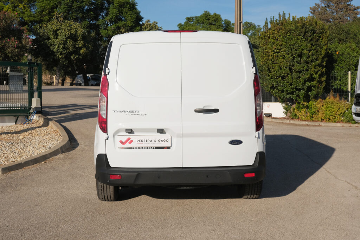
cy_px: 120
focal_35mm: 47
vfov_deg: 28.7
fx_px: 470
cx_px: 180
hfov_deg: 41.9
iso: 160
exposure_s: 1/500
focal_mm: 31.4
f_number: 9
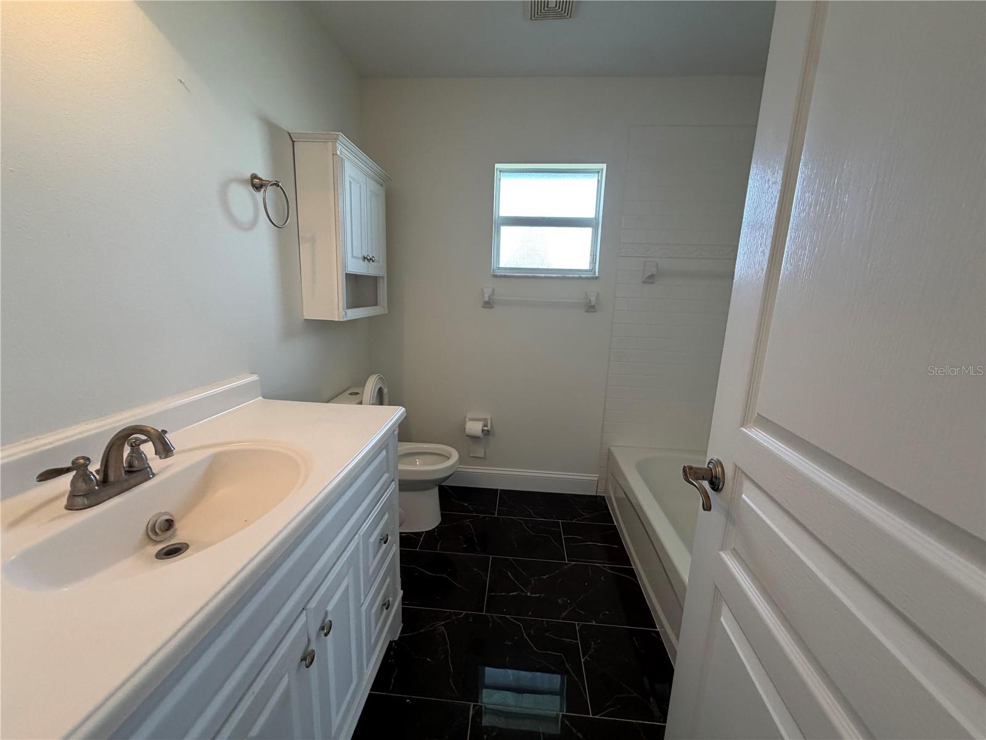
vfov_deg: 85.7
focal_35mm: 14
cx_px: 493
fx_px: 399
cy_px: 370
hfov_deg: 102.1
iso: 200
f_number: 2.2
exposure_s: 1/120
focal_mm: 2.22
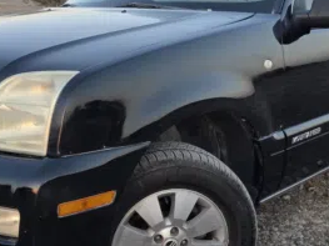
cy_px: 126
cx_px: 131
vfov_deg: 26.1
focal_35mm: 56
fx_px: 532
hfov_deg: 34.3
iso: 64
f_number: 1.7
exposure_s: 1/180
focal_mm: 6.3
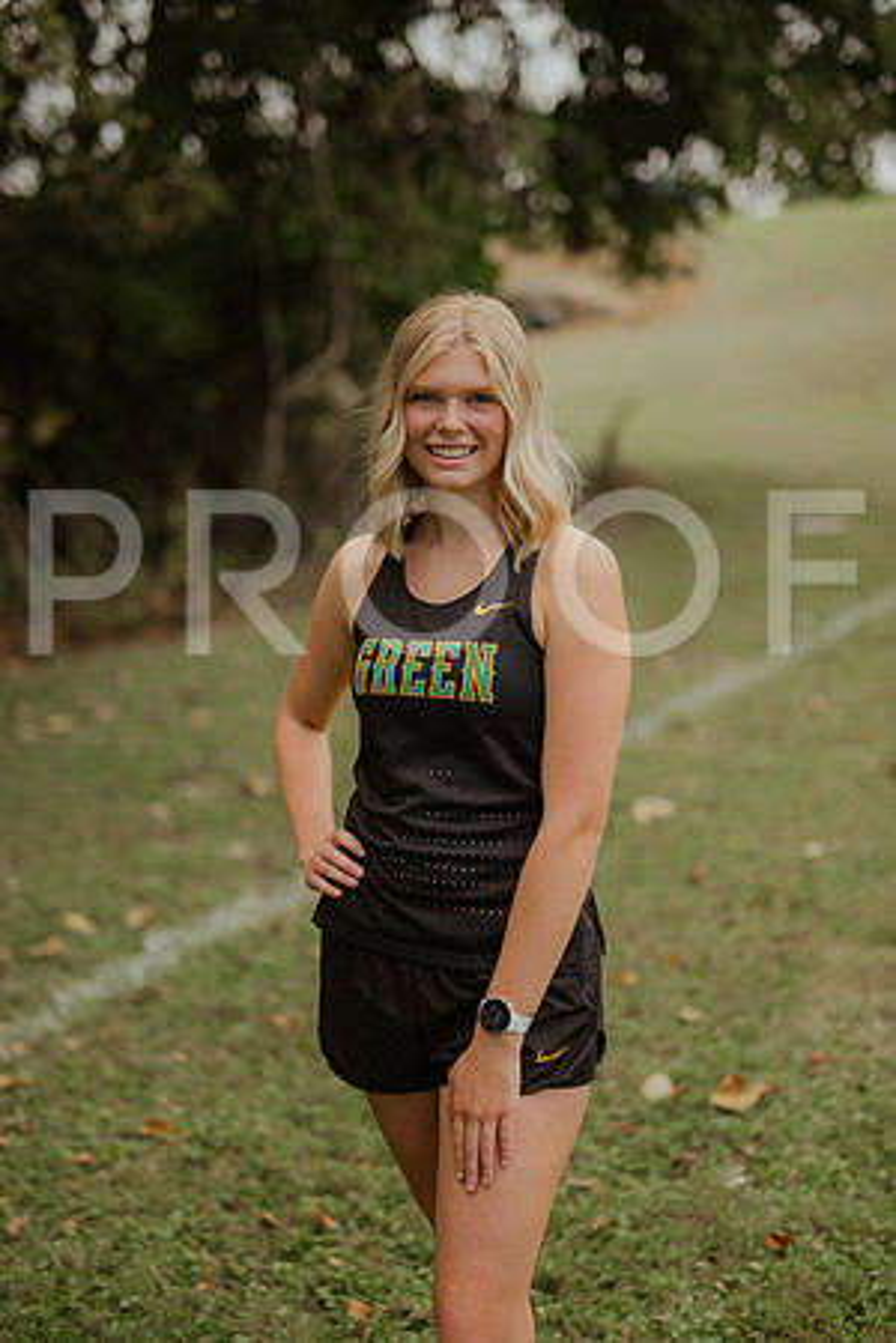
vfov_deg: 39.6
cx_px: 448
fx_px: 1867
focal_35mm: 50
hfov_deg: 27.0
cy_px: 672
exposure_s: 1/1600
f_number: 1.8
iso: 250
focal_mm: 50
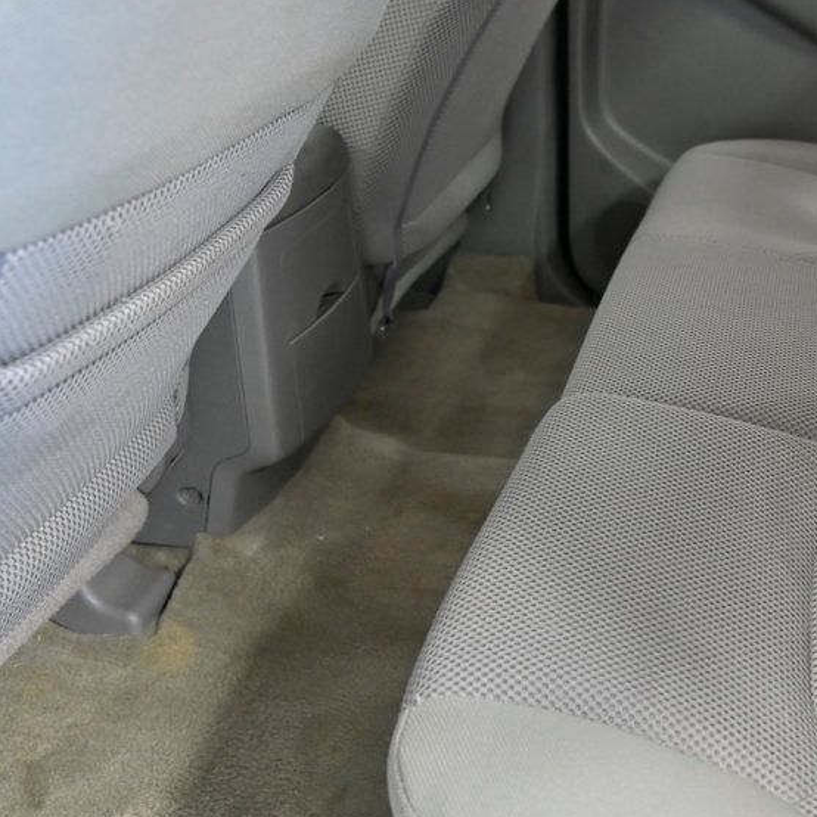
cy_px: 428
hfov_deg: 36.1
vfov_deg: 38.3
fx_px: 1175
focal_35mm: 44
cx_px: 730
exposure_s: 1/60
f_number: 4.5
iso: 2500
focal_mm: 28
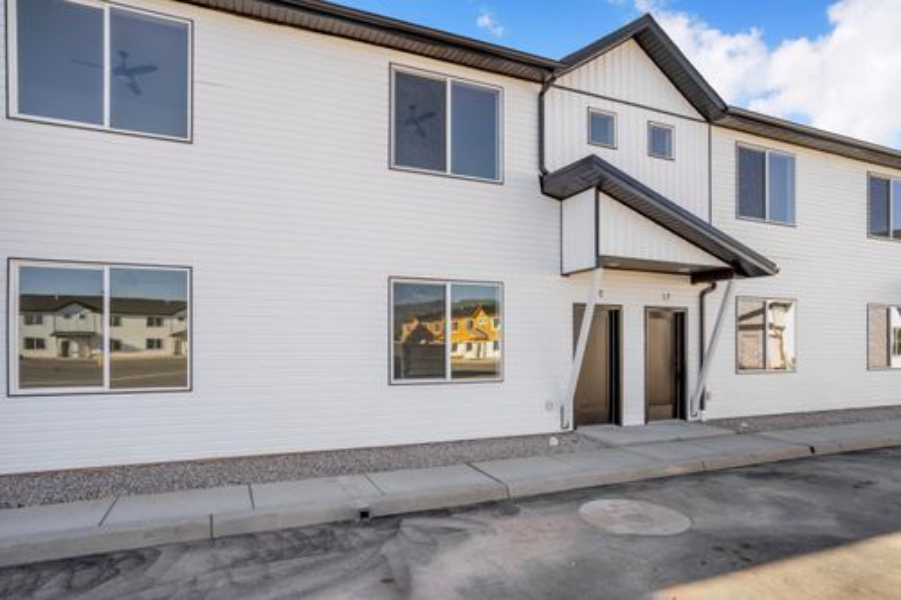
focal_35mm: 20
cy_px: 300
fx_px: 500
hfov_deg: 84.0
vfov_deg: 61.9
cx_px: 450
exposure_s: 1/320
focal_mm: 20
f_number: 9
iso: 250
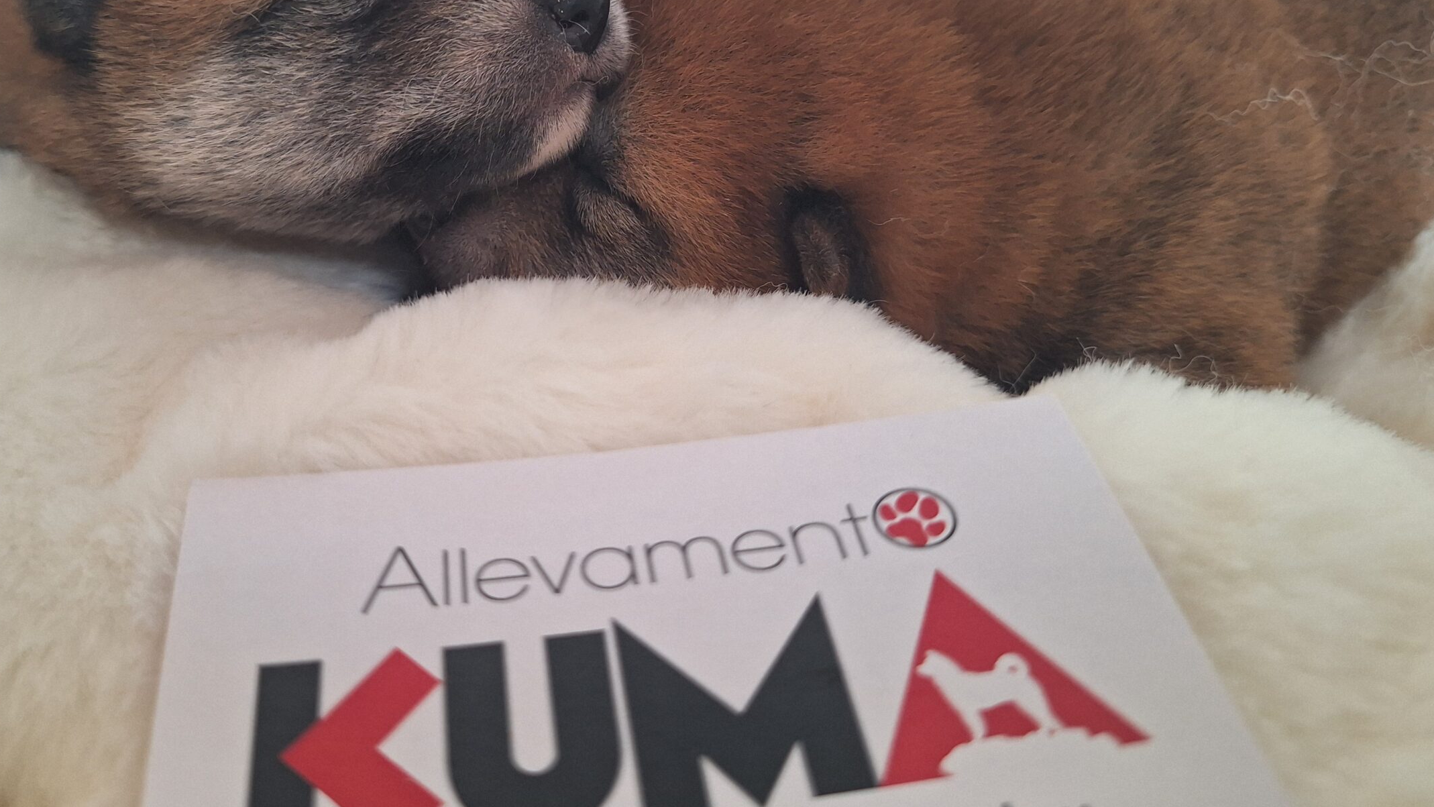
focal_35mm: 30
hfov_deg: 63.9
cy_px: 254
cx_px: 592
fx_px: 1141
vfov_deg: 38.4
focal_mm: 5.54
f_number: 1.8
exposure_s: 1/50
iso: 160
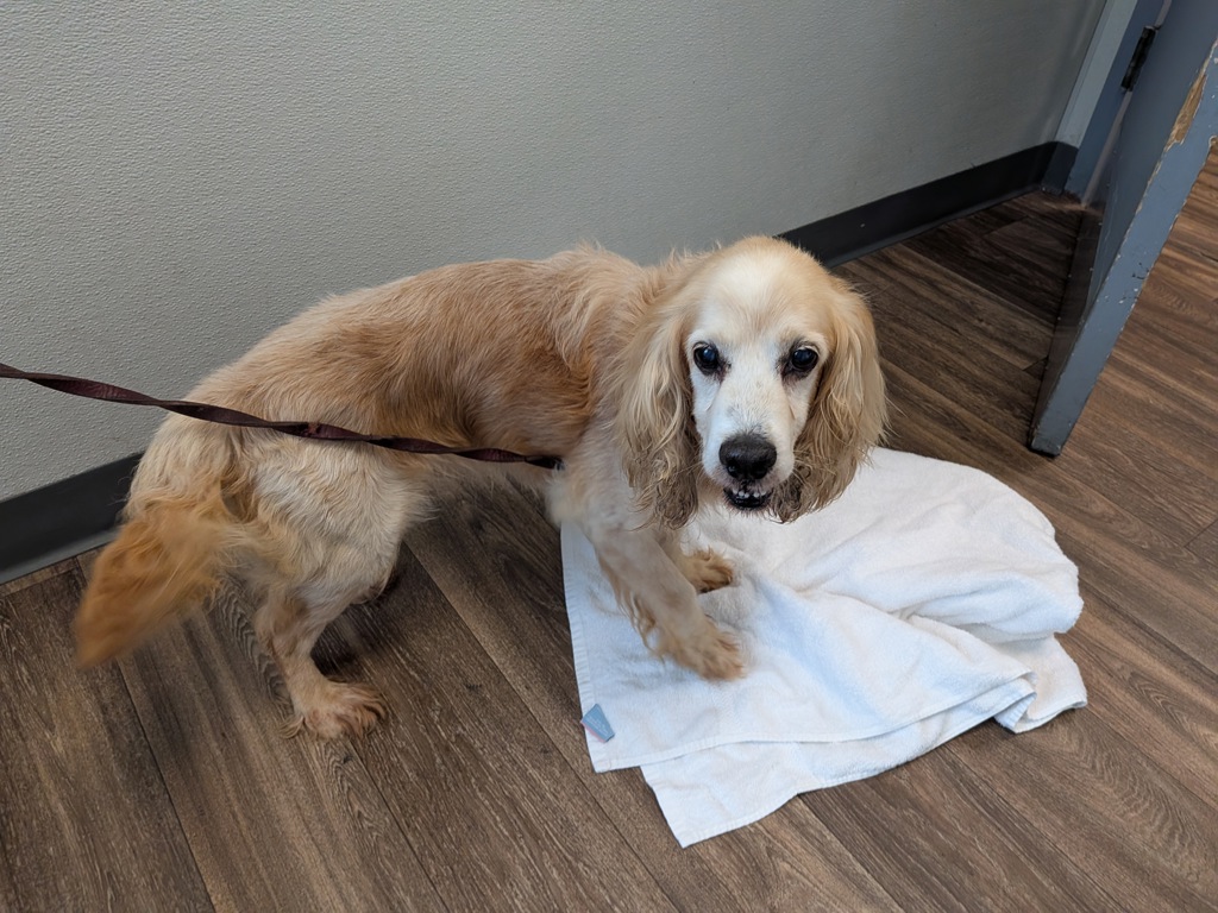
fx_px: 844
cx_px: 609
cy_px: 456
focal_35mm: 24
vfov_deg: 56.8
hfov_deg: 71.6
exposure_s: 1/126
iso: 316
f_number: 1.7
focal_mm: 4.53
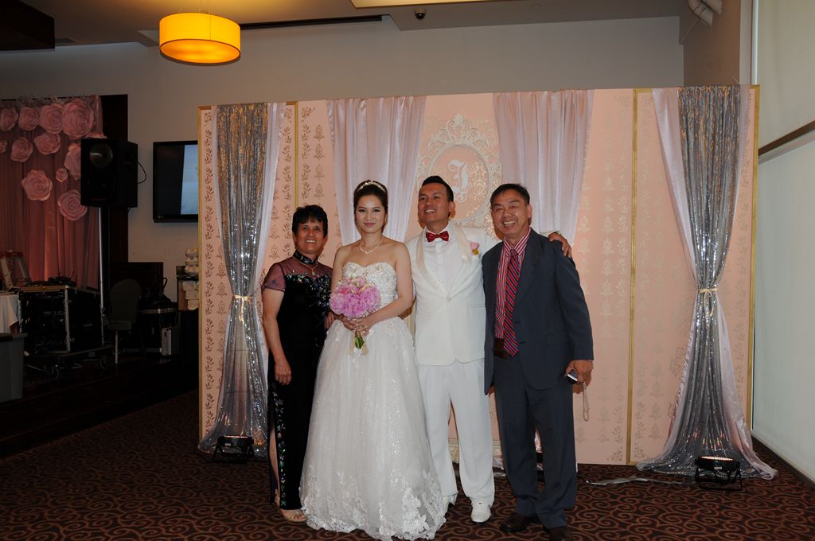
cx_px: 408
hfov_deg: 59.6
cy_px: 270
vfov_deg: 41.6
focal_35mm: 32
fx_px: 712
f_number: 5.6
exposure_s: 1/40
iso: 200
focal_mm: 21
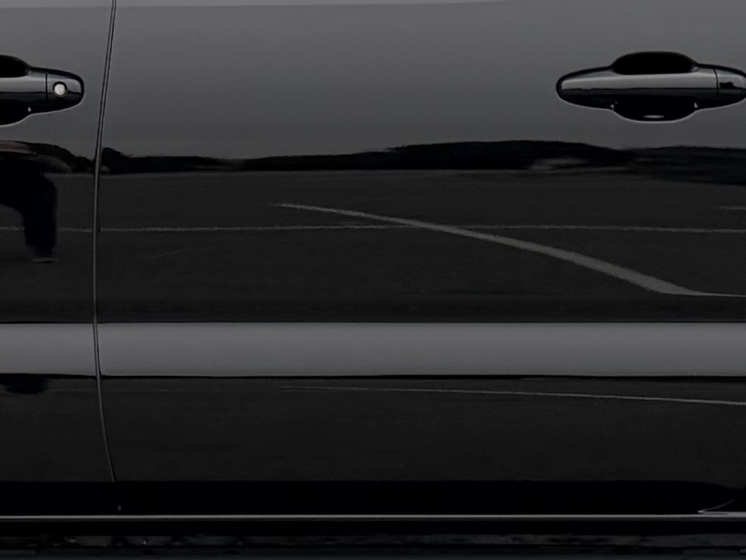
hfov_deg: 14.2
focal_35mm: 138
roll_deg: +1.6
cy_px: 165
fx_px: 2974
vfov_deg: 10.7
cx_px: 165
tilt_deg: -2.3
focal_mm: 6.76
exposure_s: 1/551
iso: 80
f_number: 1.78
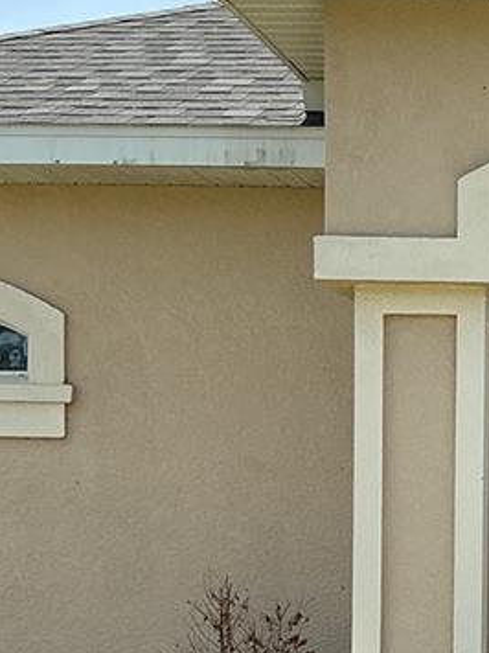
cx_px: 796
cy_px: 585
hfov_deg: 13.9
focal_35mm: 98
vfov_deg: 19.7
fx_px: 1847
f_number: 1.8
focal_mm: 3
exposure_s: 1/1451
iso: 25
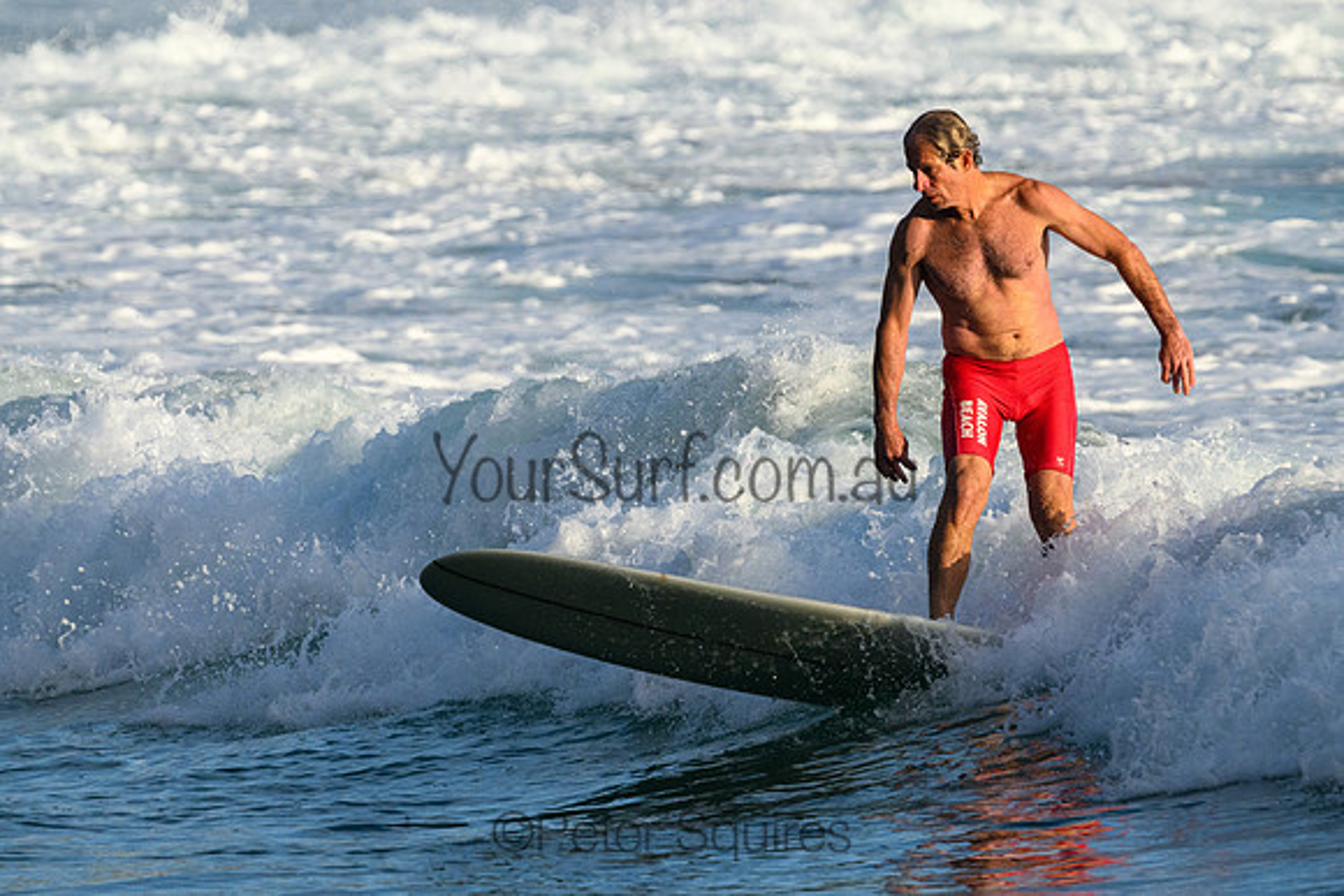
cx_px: 646
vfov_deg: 1.9
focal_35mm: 743
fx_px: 27732
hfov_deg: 2.8
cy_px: 457
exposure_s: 1/2000
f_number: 11
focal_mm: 540
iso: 1600
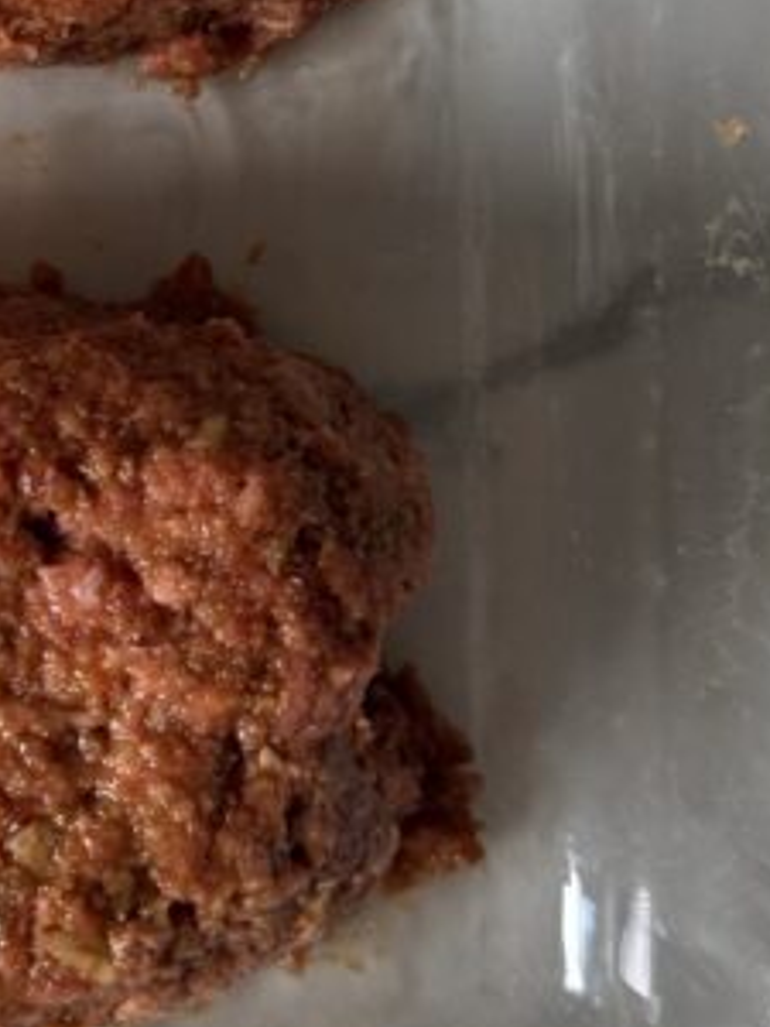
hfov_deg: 17.4
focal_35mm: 82
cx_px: -62
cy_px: 202
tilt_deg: -85.8
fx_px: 2432
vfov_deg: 23.5
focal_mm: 6.76
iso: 125
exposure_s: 1/121
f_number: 1.78
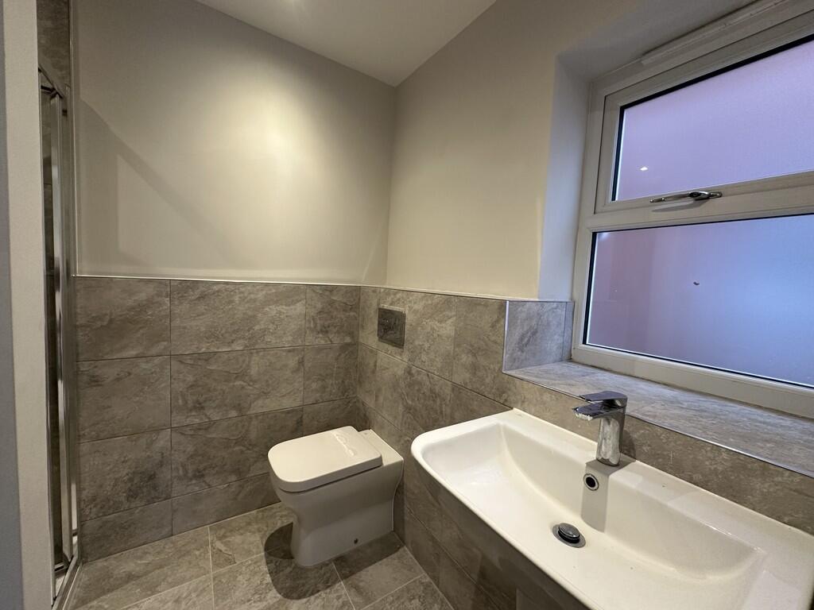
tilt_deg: -4.1
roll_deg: -2.2
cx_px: 407
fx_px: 329
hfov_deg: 102.1
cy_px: 305
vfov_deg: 85.7
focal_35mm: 14
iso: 200
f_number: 2.2
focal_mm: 2.22
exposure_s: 1/50
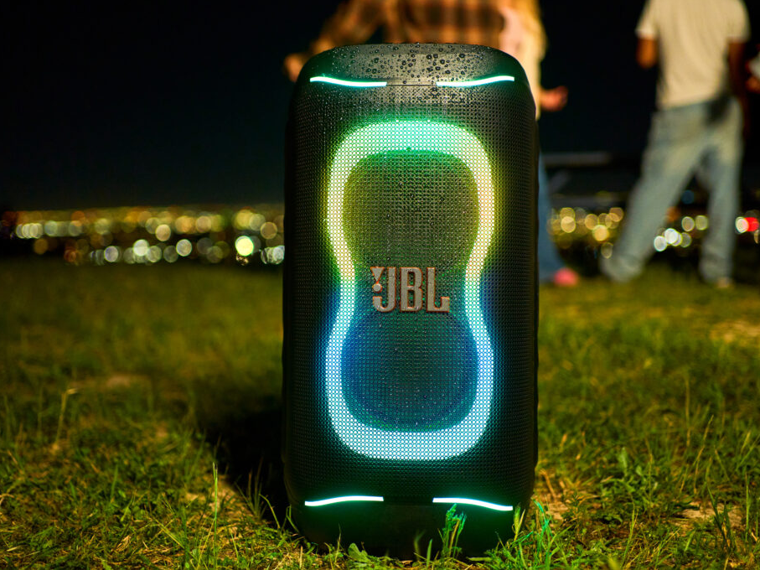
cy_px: 285
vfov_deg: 37.7
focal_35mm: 38
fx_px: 834
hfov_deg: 48.9
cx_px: 352
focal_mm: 35
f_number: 1.8
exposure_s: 1/160
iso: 1600
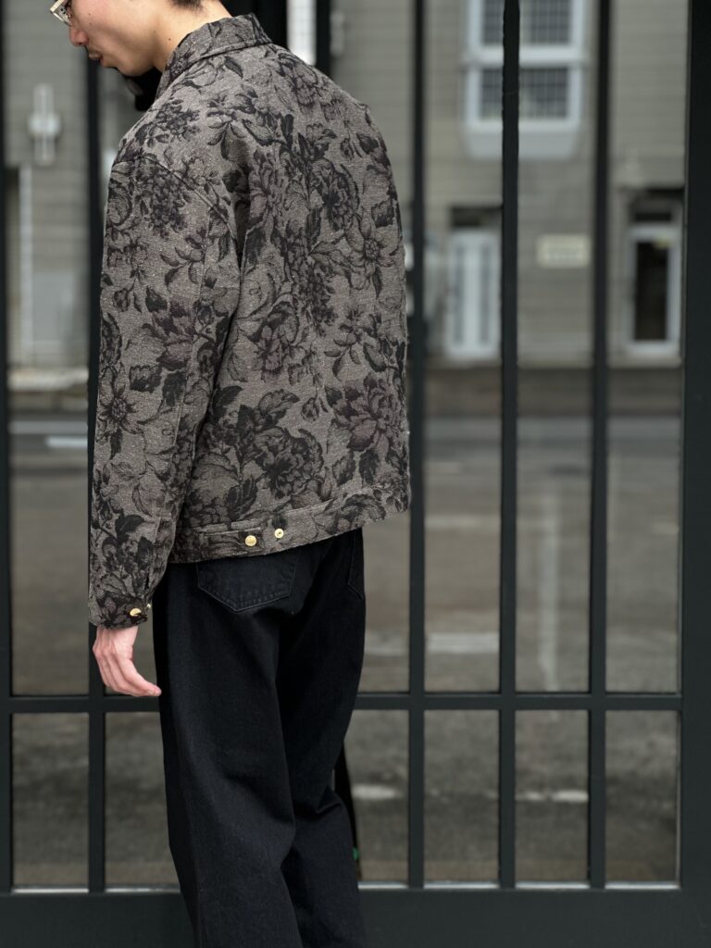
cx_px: 356
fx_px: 2109
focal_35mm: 77
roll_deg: +0.8
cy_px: 474
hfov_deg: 19.1
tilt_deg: -3.5
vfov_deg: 25.3
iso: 64
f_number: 2.8
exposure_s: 1/121
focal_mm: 9
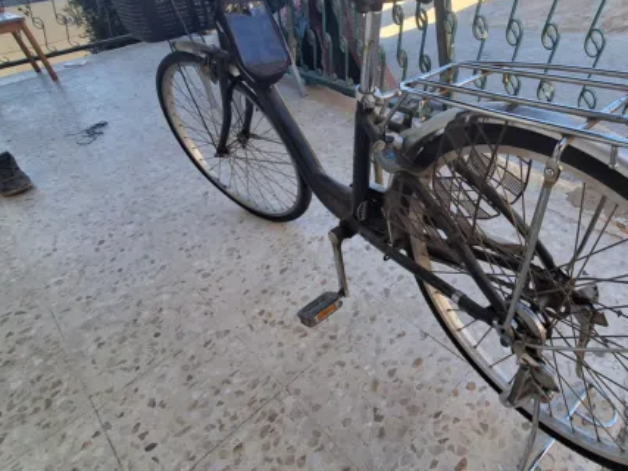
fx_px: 435
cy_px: 171
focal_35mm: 24
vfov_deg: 56.0
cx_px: 434
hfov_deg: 68.9
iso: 40
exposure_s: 1/362
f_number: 2.2
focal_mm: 1.64
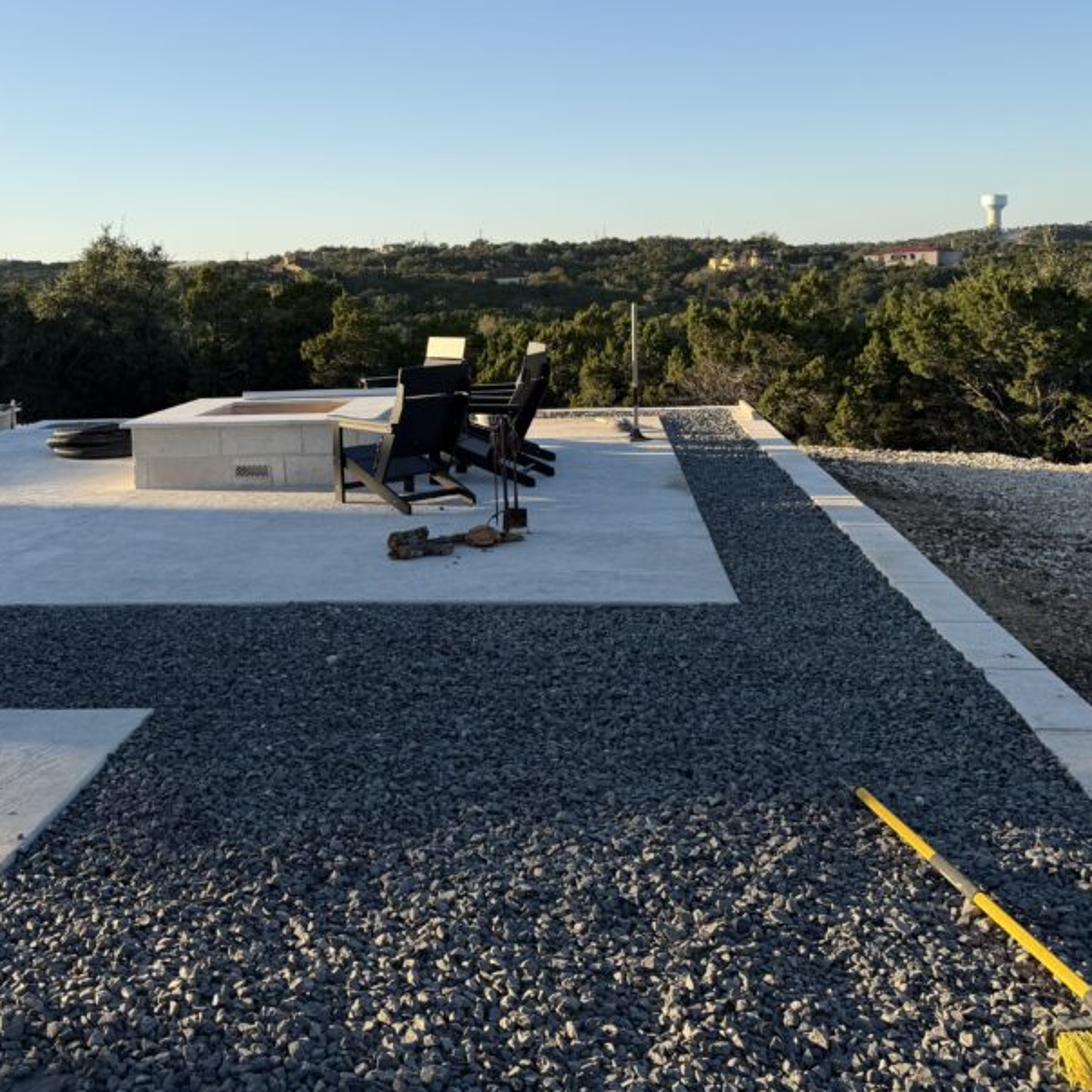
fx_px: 1285
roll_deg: +2.1
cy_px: 409
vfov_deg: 45.7
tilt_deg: -6.3
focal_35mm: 36
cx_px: 426
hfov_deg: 45.7
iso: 80
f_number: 1.78
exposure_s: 1/2525
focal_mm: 6.76
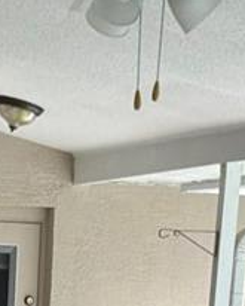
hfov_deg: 9.6
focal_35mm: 159
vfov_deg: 10.6
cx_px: -7
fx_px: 1440
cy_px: 697
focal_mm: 3
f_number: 1.8
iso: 20
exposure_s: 1/144
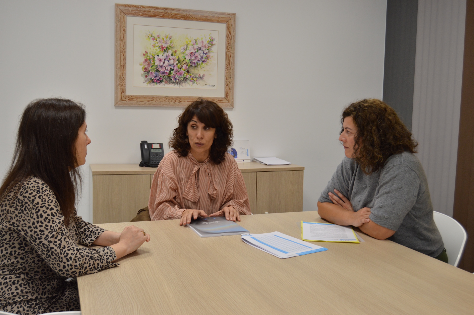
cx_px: 237
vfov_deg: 36.8
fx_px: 474
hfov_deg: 53.2
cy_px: 158
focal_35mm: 36
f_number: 4.5
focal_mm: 24
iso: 400
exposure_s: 1/80
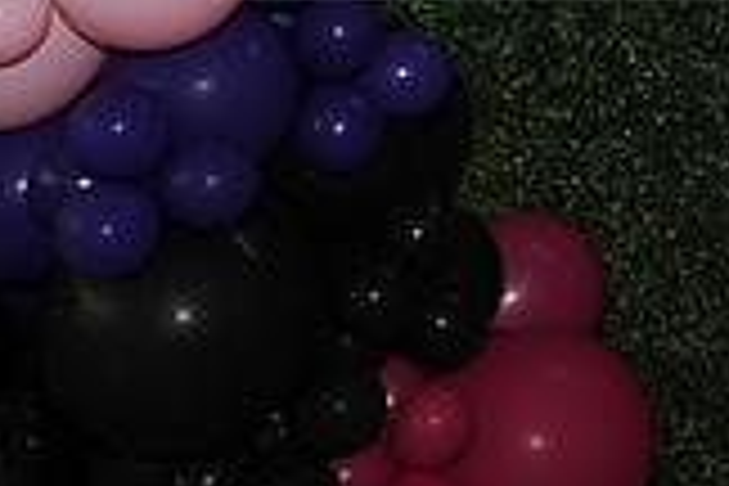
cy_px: -290
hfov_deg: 17.1
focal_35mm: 104
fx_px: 2106
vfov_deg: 12.4
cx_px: 1188
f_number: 6.3
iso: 500
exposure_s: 1/60
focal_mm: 29
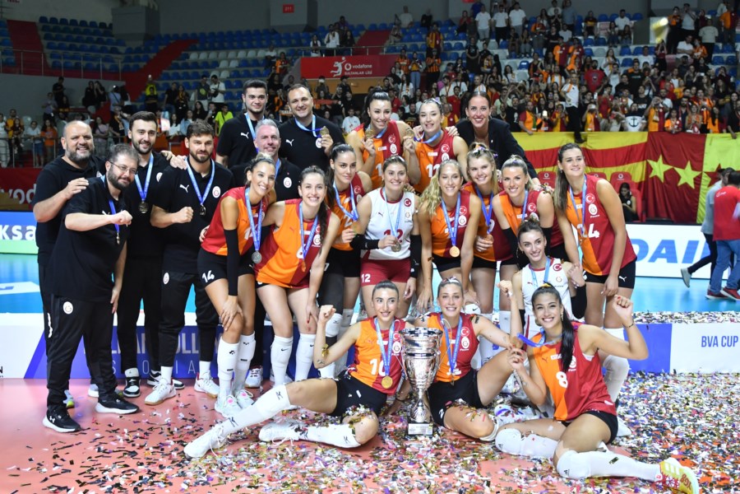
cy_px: 247
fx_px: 740
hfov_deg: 53.1
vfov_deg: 36.9
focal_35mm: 36
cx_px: 370
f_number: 4
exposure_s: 1/800
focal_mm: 24
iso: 1600
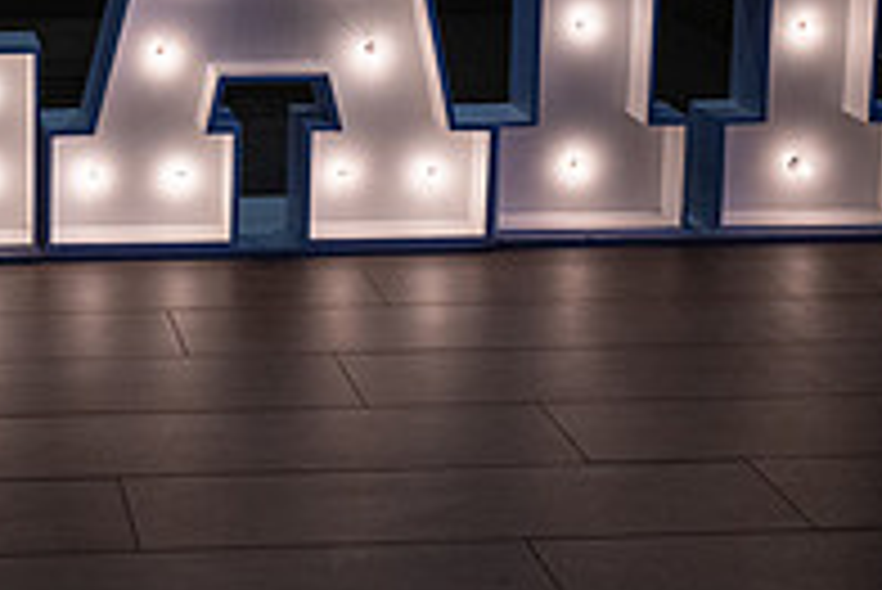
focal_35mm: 74
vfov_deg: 17.3
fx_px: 1814
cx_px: -14
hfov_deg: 25.8
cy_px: -191
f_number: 3.5
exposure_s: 1/250
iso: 800
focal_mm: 25
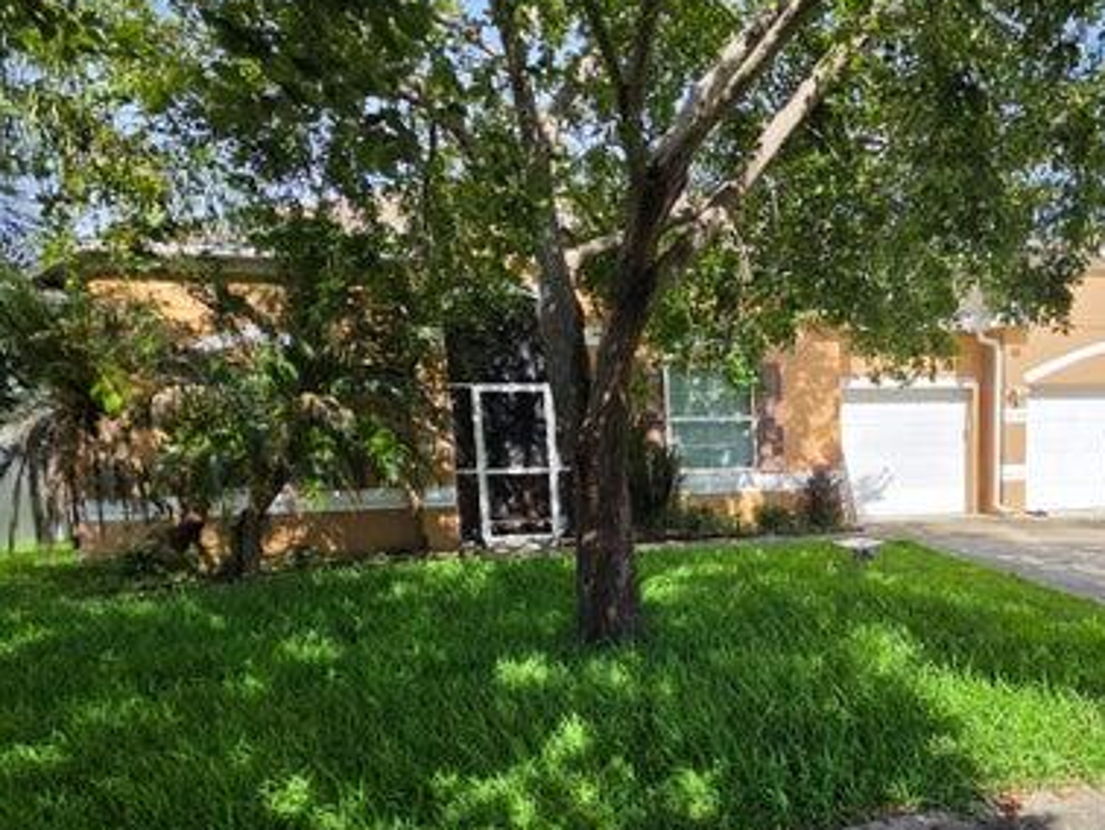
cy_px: 570
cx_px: 786
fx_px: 703
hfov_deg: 72.6
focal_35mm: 22
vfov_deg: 59.4
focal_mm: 2.2
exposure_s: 1/3768
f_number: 2.2
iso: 100
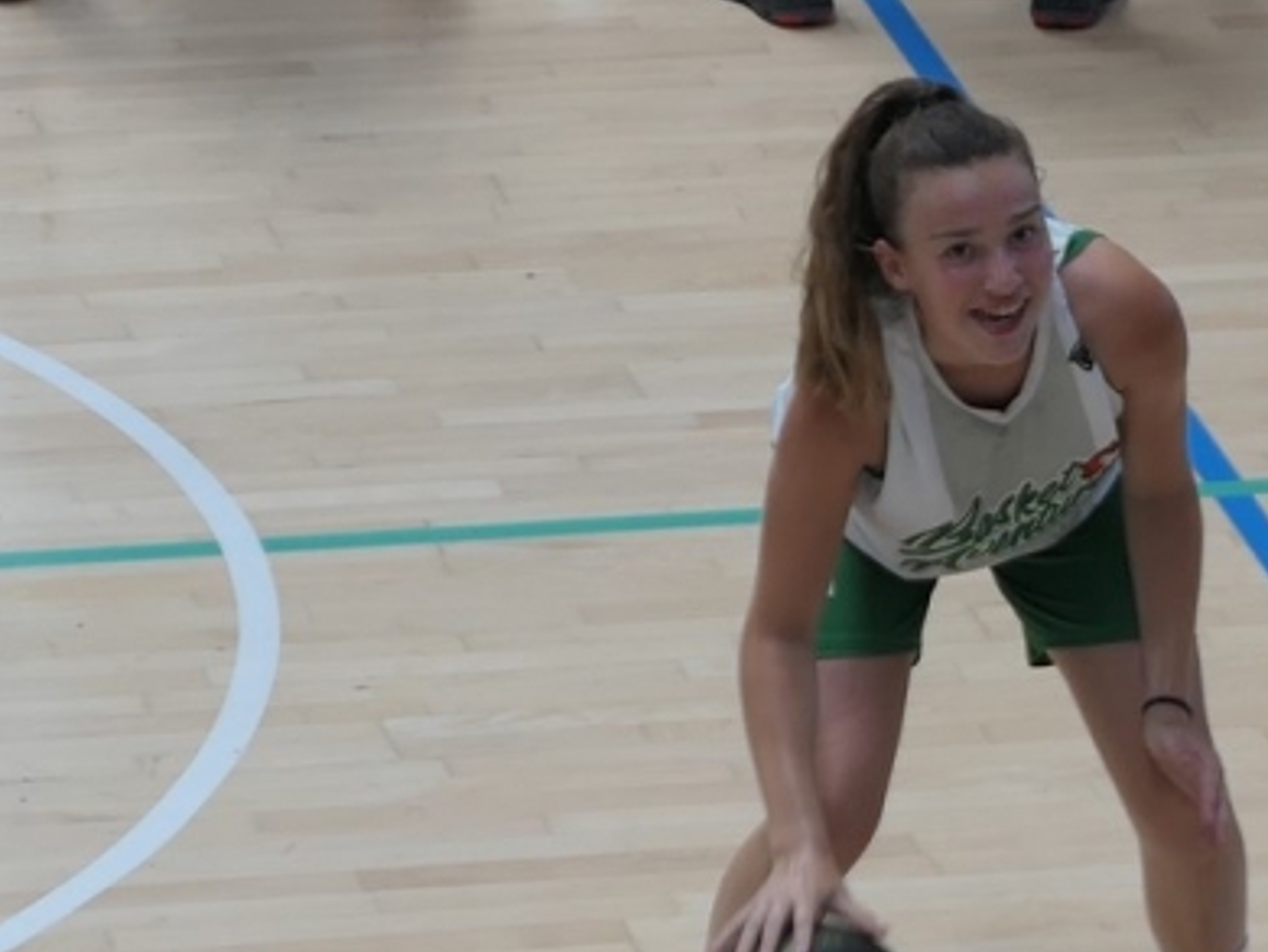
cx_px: 1092
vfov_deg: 4.7
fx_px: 11729
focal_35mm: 320
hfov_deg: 6.2
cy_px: 562
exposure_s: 1/125
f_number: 2.8
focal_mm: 26.4
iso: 125
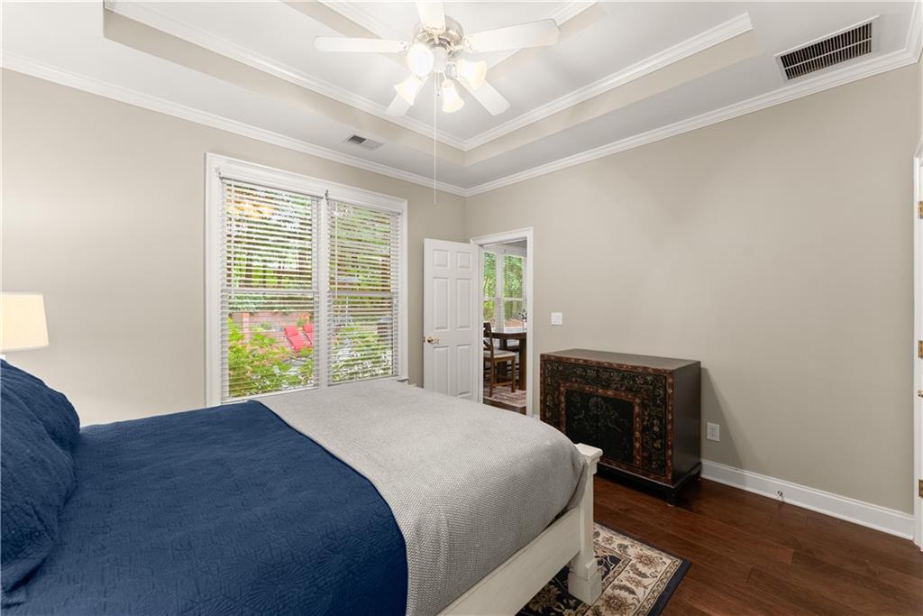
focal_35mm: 14
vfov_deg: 81.2
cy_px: 308
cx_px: 462
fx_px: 359
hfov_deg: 104.2
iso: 640
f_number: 7.1
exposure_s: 1/4
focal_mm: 14
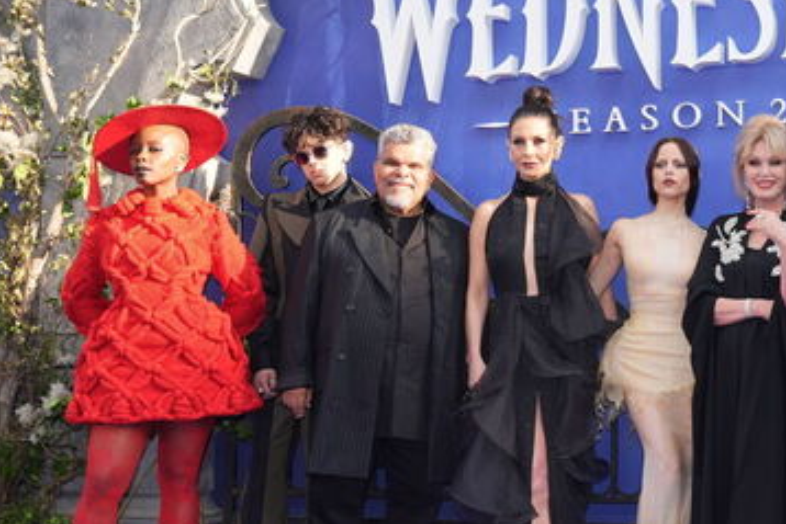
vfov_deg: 20.3
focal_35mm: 67
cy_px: 227
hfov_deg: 28.4
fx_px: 1463
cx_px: 762
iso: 320
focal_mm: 30
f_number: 4.5
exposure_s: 1/400
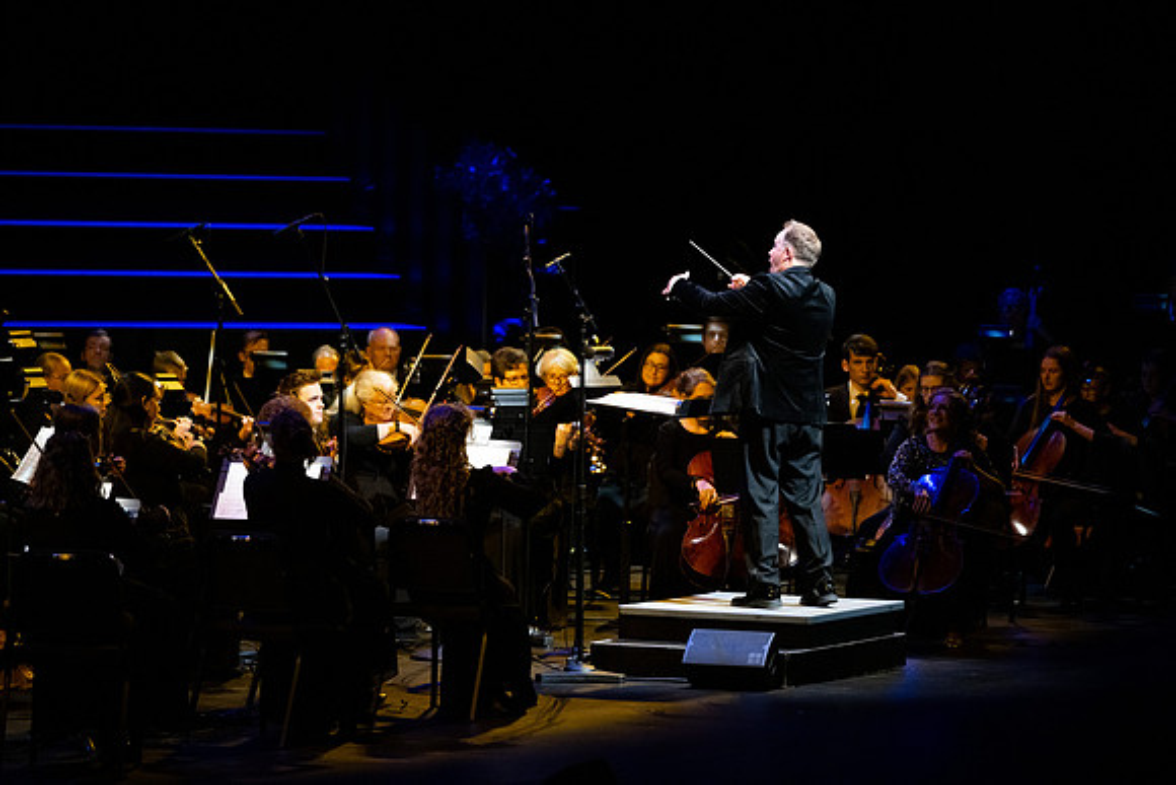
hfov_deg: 11.4
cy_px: 392
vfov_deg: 7.6
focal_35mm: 180
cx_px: 588
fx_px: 5881
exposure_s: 1/200
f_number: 2.8
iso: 3200
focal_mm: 180
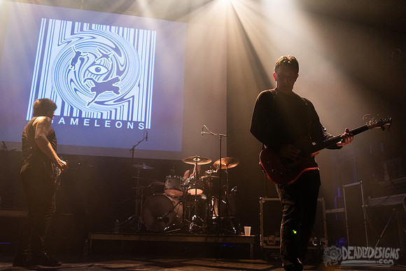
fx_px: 361
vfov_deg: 41.1
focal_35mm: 32
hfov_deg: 58.7
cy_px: 136
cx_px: 203
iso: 2500
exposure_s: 1/250
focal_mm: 32
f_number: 3.2
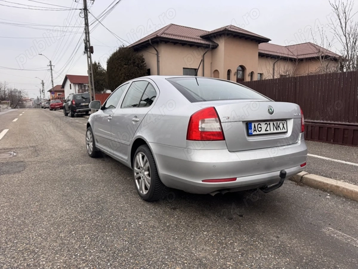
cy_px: 134
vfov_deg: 56.8
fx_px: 248
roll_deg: +0.5
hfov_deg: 71.6
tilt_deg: -7.1
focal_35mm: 24
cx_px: 179
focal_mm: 6.76
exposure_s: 1/715
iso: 80
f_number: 1.78
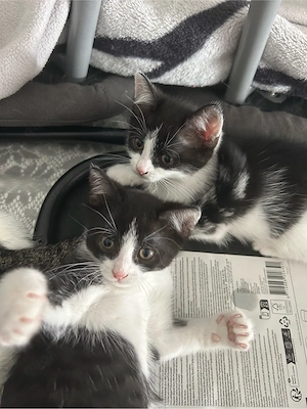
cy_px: 204
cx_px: 154
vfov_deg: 67.3
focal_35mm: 26
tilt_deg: -60.8
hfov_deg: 53.1
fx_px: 307
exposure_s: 1/52
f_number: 1.5
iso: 500
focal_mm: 5.7
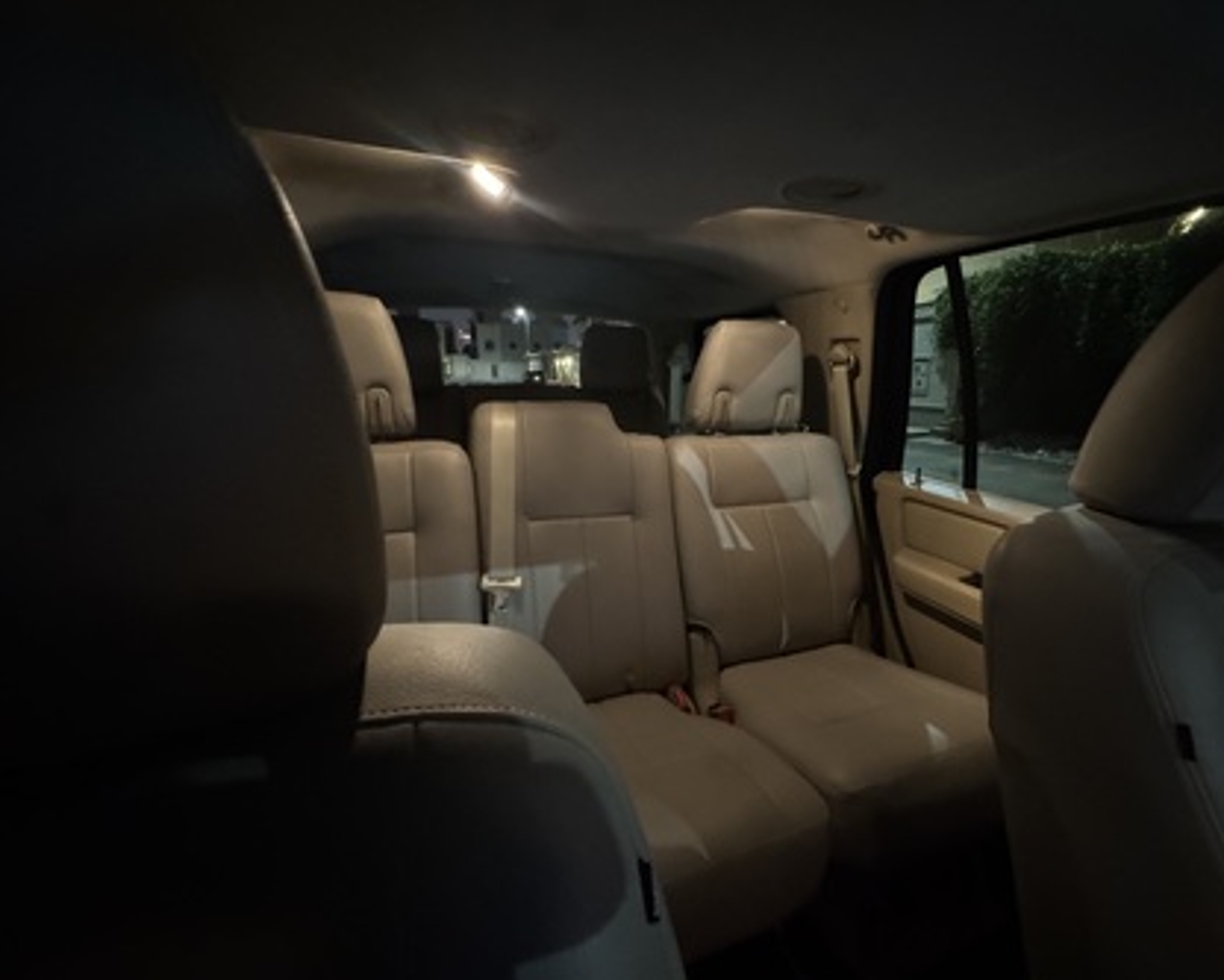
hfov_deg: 96.7
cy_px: 490
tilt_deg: -10.2
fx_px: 544
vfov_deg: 84.1
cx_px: 643
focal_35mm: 15
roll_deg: +0.5
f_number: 2.2
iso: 2000
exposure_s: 1/28
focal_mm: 2.22
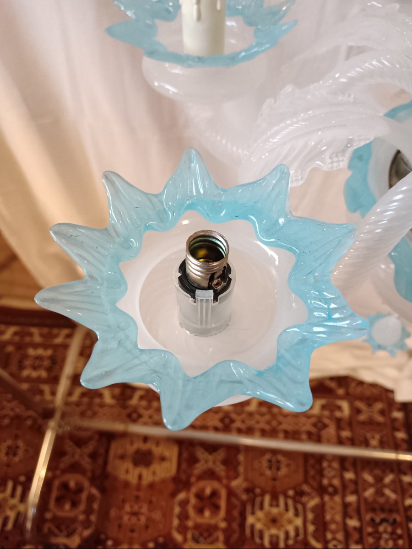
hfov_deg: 51.4
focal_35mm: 27
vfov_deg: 65.3
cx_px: 206
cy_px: 274
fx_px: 428
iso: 2709
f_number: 1.9
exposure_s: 1/100
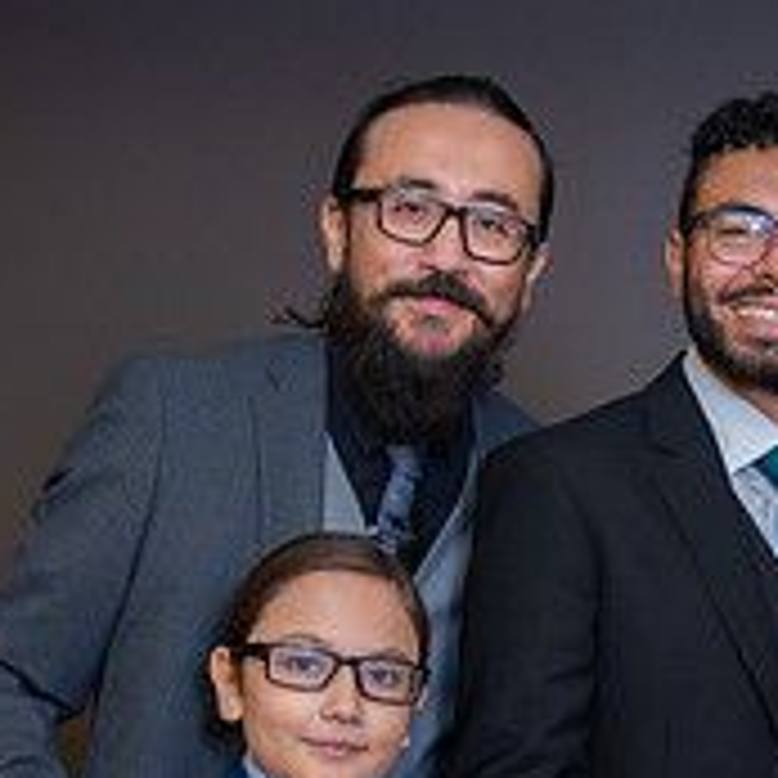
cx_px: 634
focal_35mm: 131
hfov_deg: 13.3
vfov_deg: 13.2
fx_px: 3331
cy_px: 726
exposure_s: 1/50
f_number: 4
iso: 250
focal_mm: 46
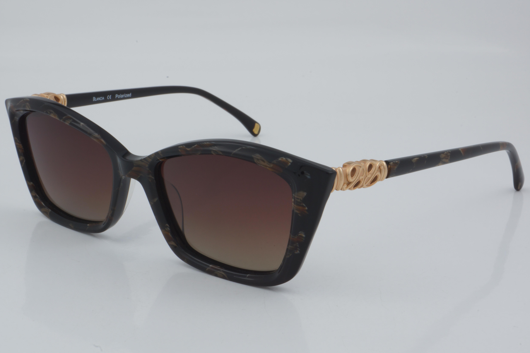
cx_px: 265
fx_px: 1104
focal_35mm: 75
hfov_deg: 27.0
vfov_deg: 18.2
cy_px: 176
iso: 100
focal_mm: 50
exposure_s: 1/3
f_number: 32
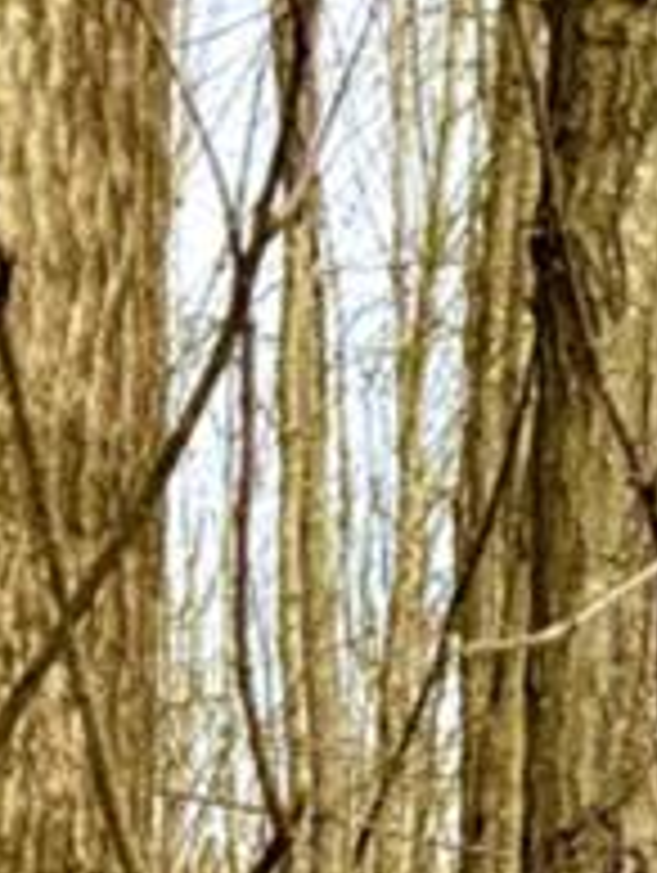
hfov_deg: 7.3
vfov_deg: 10.3
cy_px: 1370
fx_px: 4671
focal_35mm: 185
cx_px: 1771
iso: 80
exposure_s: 1/1464
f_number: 1.78
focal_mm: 6.76
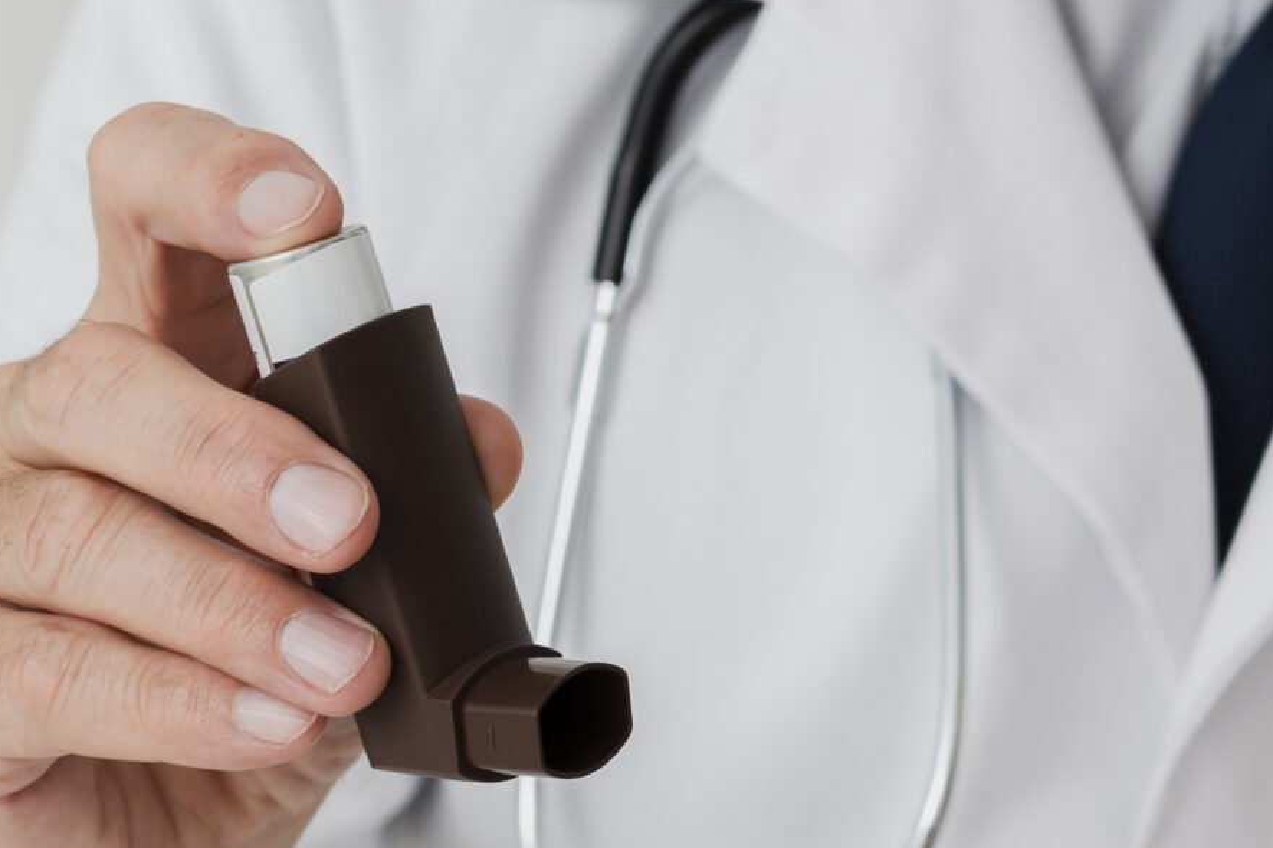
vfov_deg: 5.6
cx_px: 1463
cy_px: 868
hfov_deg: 8.3
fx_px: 8698
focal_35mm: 246
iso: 160
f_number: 7.1
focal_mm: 85
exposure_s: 1/160
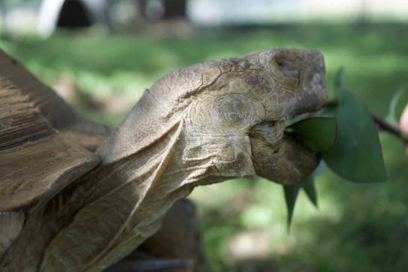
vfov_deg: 31.2
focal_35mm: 43
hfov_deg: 45.4
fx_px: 487
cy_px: 136
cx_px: 204
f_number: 4.5
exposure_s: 1/2000
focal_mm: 43
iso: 1600
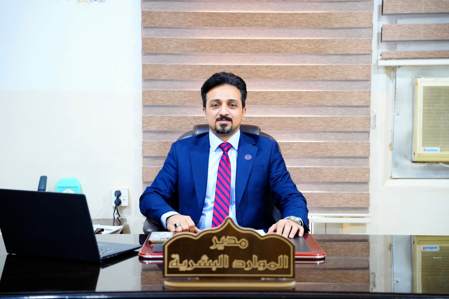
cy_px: 150
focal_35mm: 58
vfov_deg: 23.6
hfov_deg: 34.8
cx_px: 224
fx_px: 717
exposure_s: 1/25
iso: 250
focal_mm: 57.5
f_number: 2.8
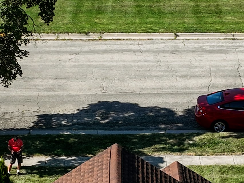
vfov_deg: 9.9
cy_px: 204
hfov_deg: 13.3
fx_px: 1043
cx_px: 124
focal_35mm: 148
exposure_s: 1/3200
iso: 400
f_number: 2.8
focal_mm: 12.29
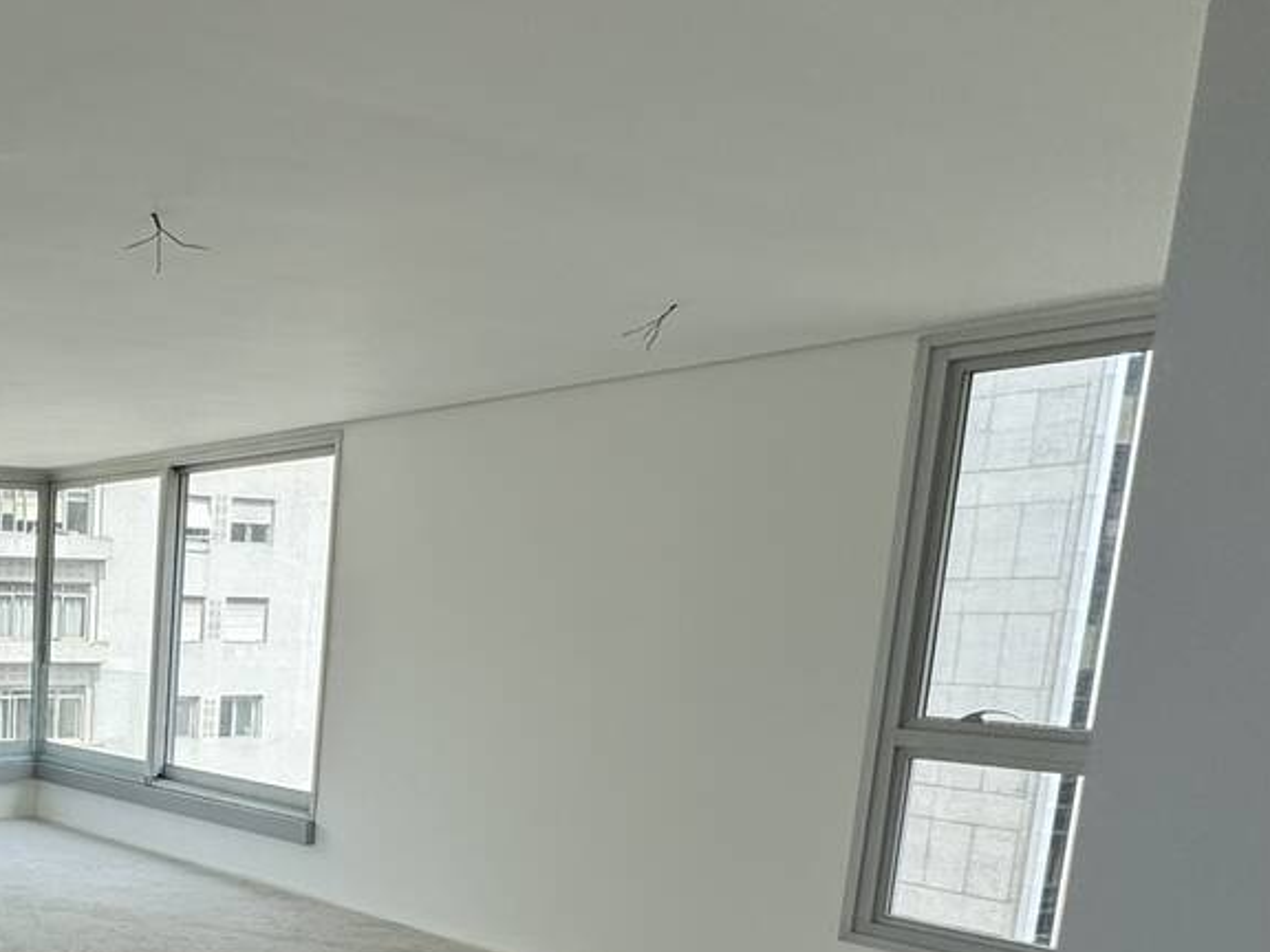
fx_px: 1284
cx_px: -115
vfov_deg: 38.7
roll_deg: -1.6
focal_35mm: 35
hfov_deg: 42.1
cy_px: 800
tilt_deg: -9.9
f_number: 2.2
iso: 40
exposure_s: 1/565
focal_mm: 2.22
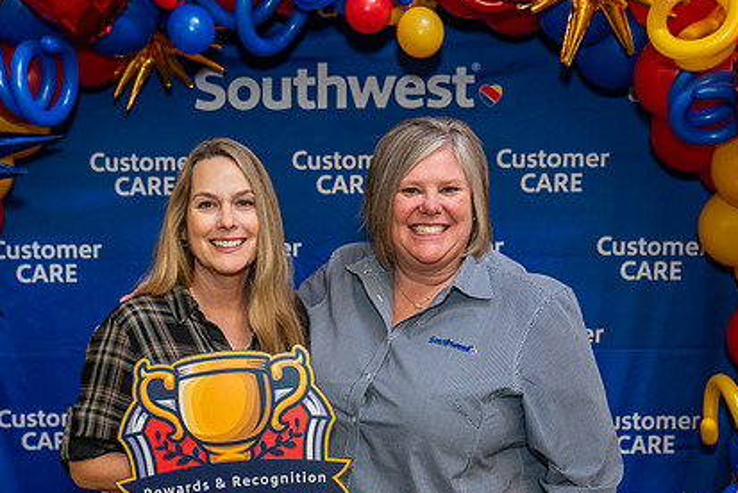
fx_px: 1108
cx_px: 318
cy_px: 322
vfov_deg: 25.0
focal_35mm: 54
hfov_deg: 36.8
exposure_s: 1/160
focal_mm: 38
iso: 1250
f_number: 4
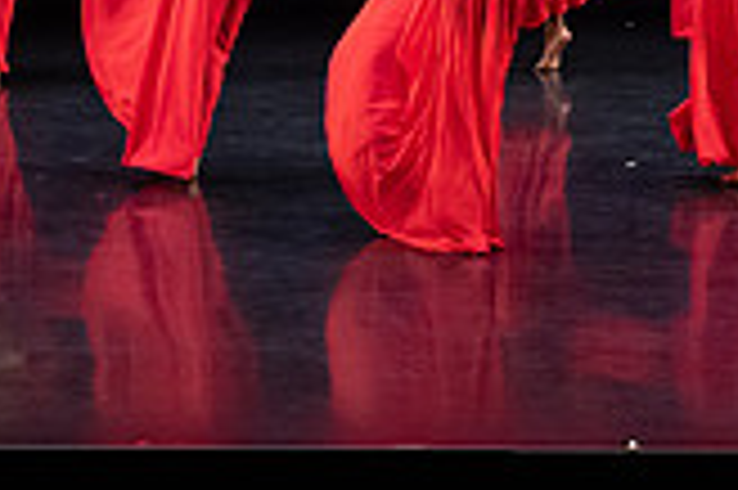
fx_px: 4137
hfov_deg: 10.2
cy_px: -267
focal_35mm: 202
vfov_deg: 6.7
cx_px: 441
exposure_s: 1/500
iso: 1600
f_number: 4
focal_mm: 57
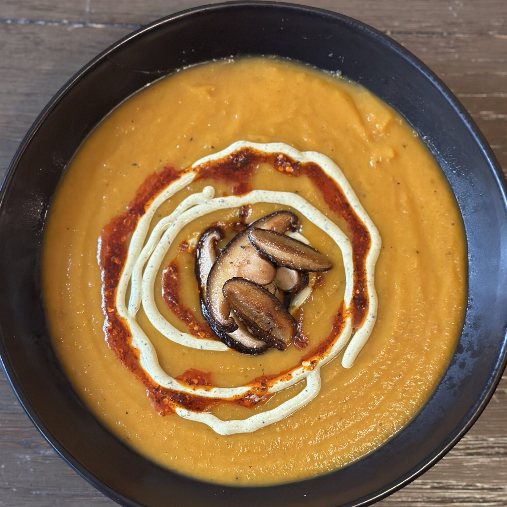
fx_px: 945
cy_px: 285
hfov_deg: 30.0
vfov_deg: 30.0
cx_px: 254
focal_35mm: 57
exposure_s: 1/40
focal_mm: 6.86
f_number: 1.78
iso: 400
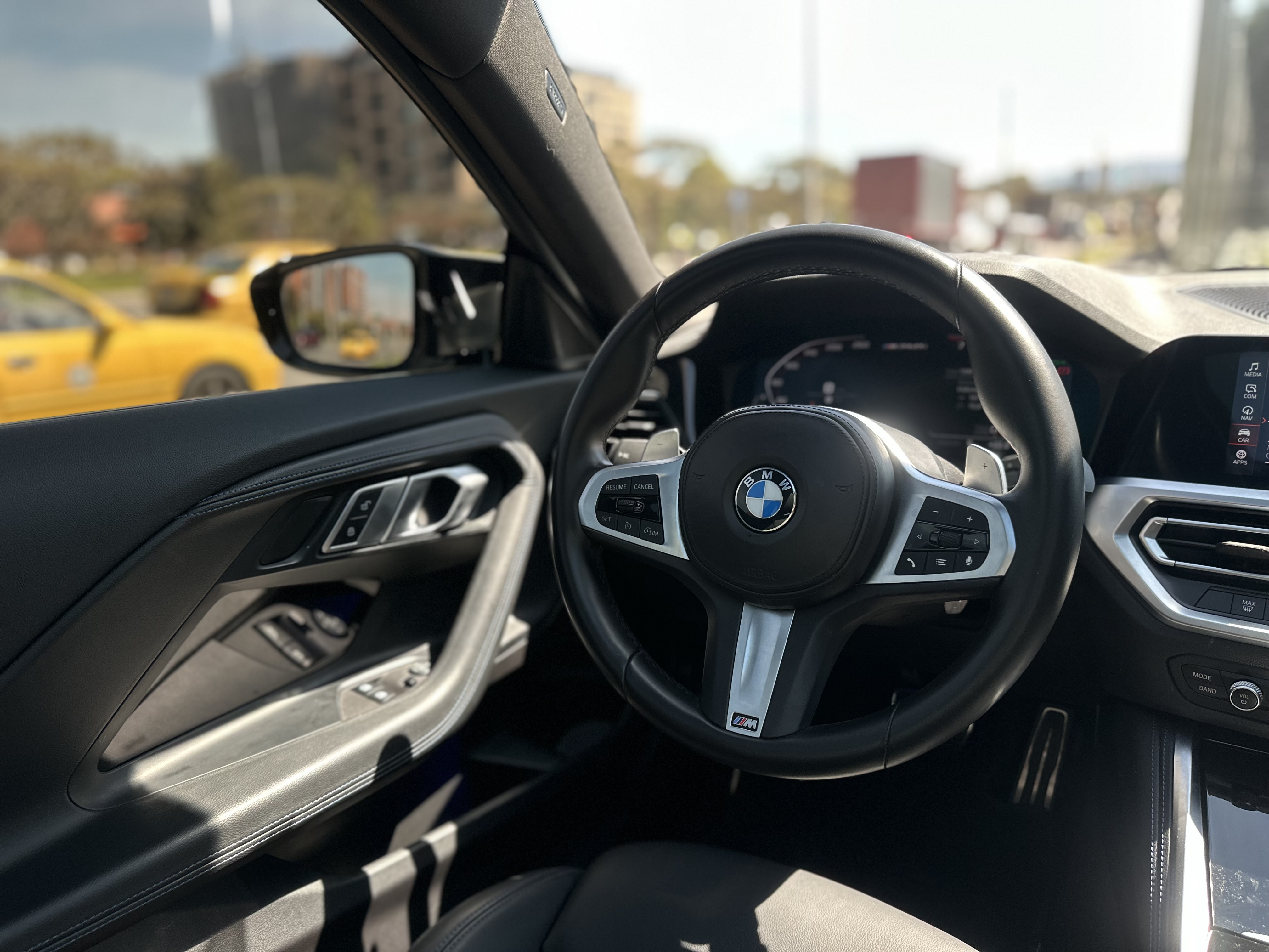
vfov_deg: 56.8
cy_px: 476
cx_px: 634
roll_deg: +2.0
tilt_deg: -15.0
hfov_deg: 71.6
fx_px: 880
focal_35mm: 24
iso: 250
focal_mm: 6.86
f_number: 1.78
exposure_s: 1/119
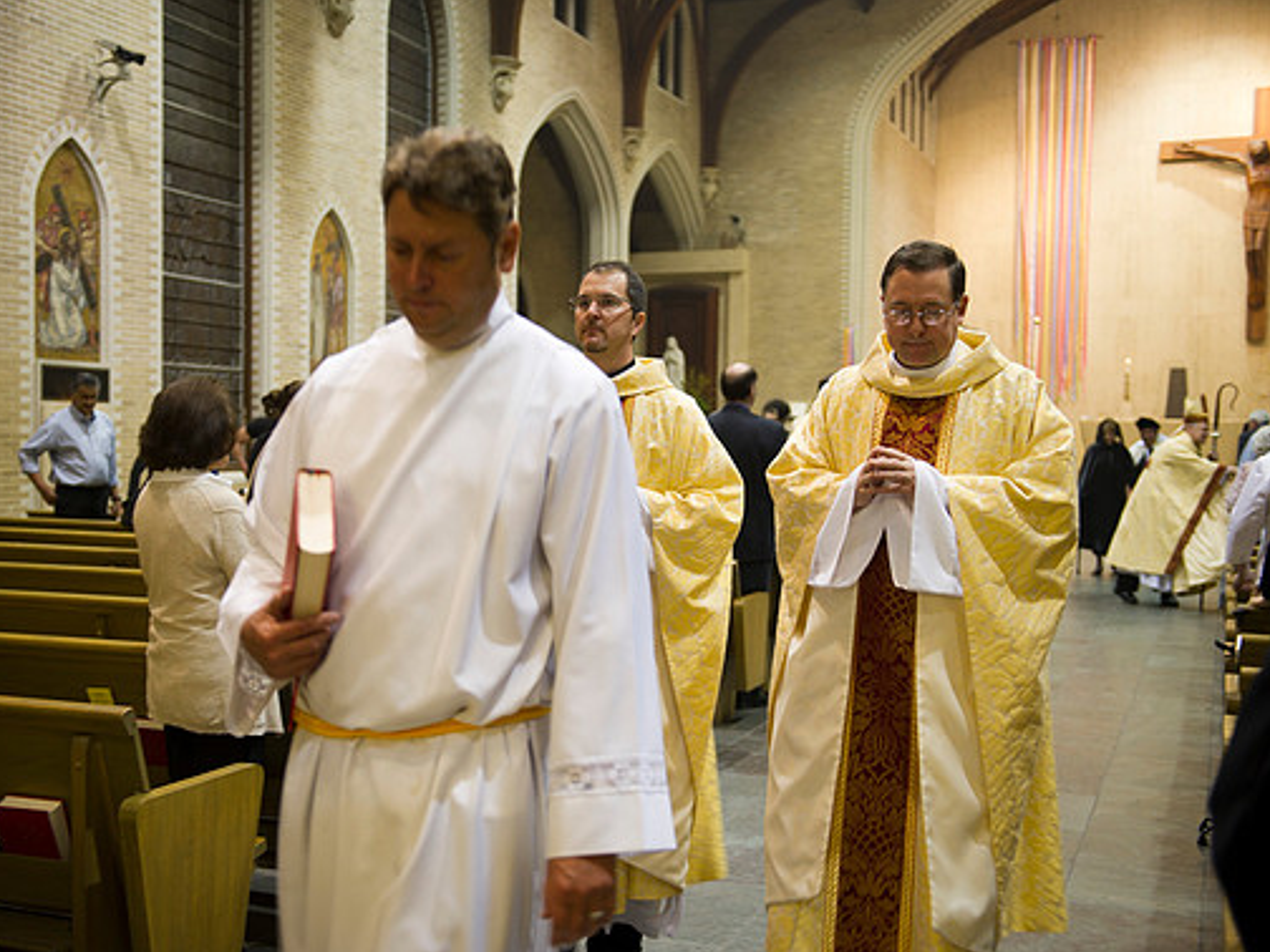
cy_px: 476
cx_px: 577
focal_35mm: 42
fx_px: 1541
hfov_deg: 44.7
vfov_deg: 34.3
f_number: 2.8
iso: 1000
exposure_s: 1/40
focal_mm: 38
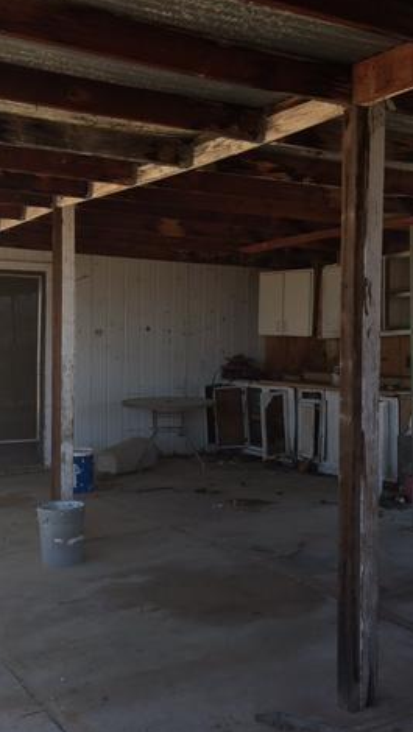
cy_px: 363
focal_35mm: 43
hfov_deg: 27.6
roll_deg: -0.2
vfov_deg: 47.3
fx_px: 836
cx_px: 148
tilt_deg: -1.1
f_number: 2.2
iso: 25
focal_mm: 4.15
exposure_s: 1/330
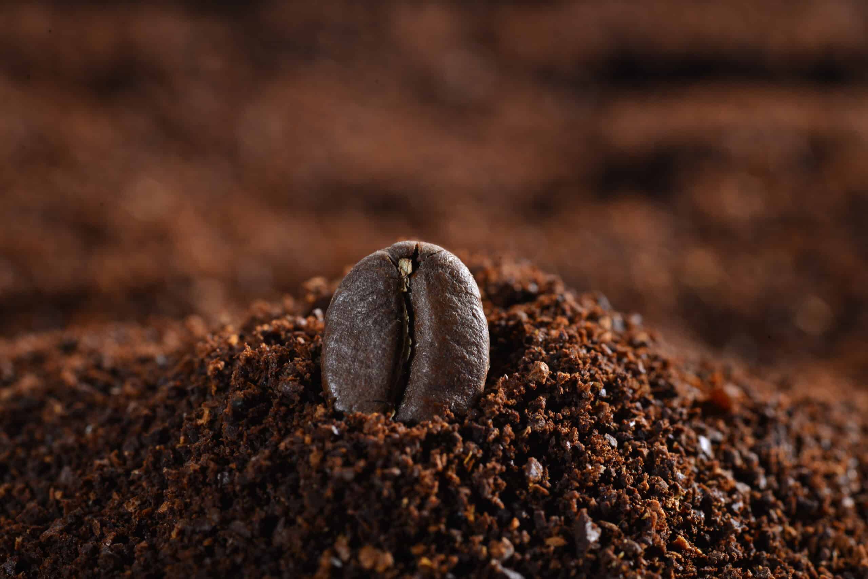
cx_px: 434
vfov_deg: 15.2
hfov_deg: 22.6
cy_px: 290
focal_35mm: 90
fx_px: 2171
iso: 100
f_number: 18
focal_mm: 90
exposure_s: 1/125
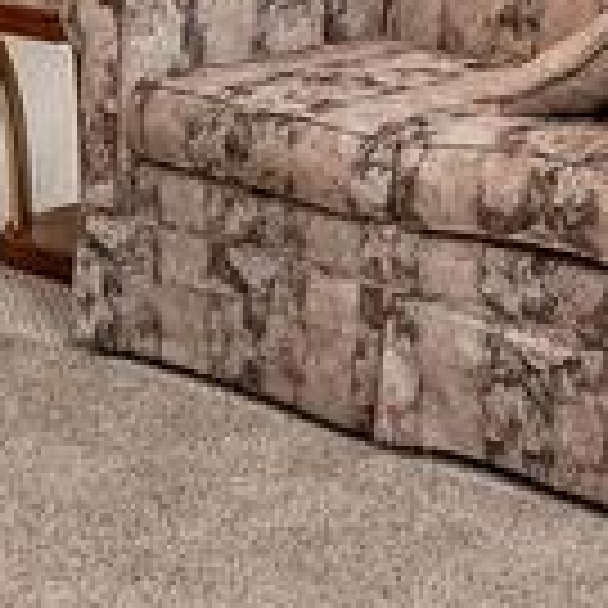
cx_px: 545
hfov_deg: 17.7
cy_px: -295
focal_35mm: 97
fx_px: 1928
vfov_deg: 16.4
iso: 400
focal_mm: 10
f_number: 5.6
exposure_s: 1/50
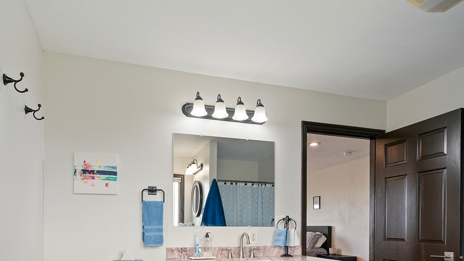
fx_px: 320
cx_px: 211
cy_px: 220
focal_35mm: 26
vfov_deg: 41.8
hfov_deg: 71.7
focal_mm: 16
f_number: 8
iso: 640
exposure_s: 1/15
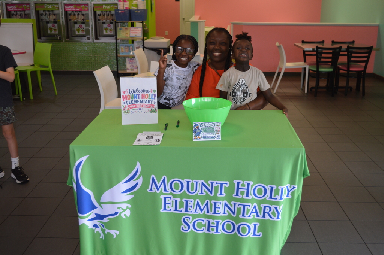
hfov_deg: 49.6
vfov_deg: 34.2
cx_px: 192
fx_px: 416
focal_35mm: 39
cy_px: 128
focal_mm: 26
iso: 400
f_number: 4.5
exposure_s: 1/80
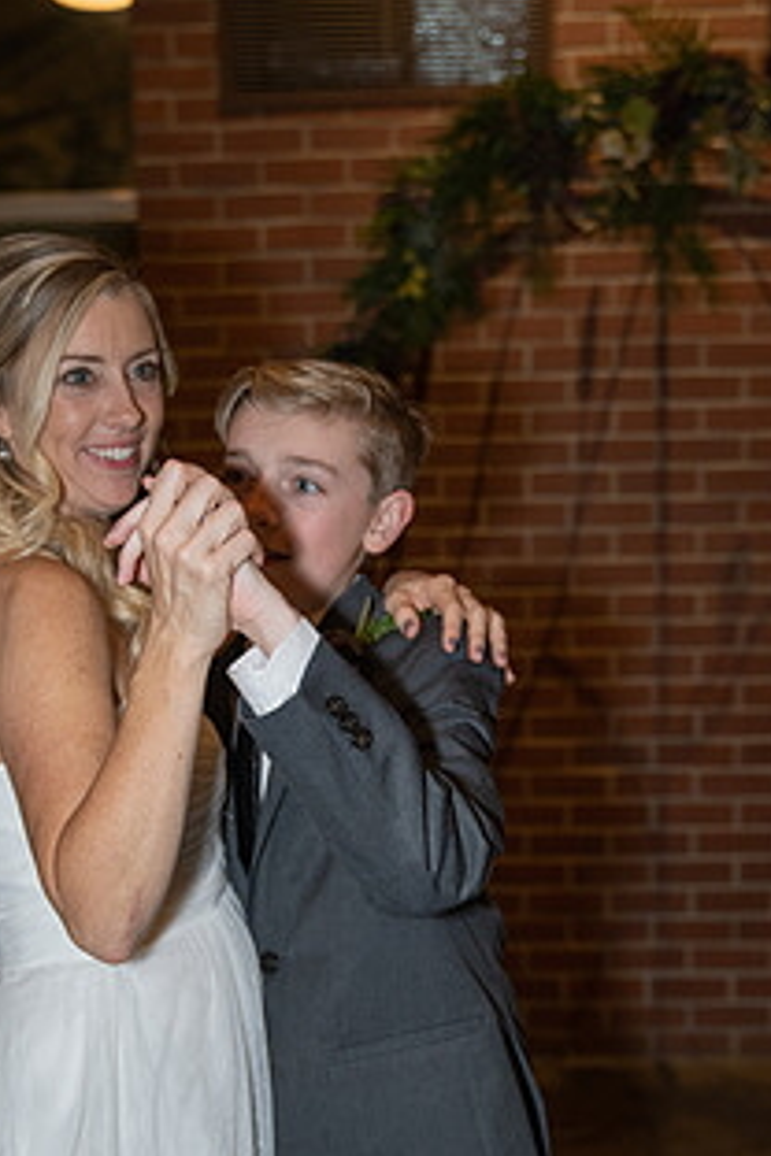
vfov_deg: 40.1
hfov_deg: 27.5
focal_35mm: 49
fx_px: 1574
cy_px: 726
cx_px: 348
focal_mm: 34
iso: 2000
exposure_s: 1/125
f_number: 2.8
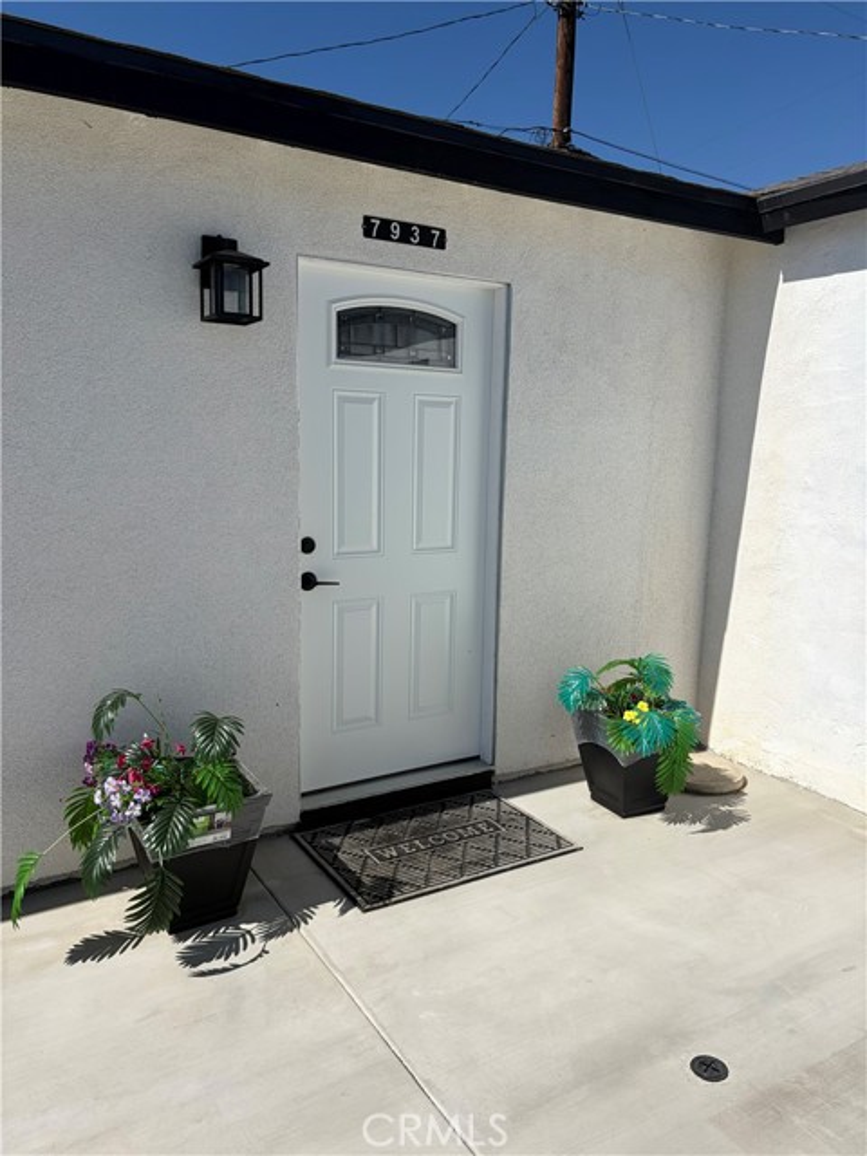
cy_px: 578
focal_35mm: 26
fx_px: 868
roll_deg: +0.2
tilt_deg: -8.3
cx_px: 434
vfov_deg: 67.3
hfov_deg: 53.1
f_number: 1.6
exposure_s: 1/7813
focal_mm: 5.96
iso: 50
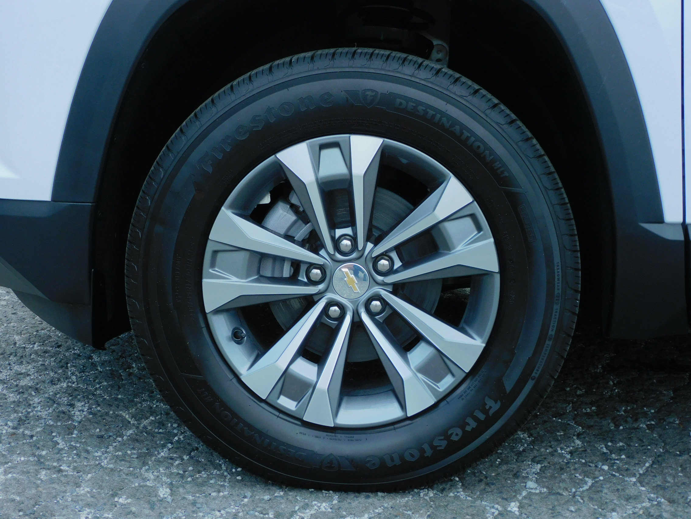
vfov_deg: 26.6
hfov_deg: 34.9
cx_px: 346
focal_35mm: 55
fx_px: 1098
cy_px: 260
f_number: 4
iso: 125
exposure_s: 1/320
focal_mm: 9.9
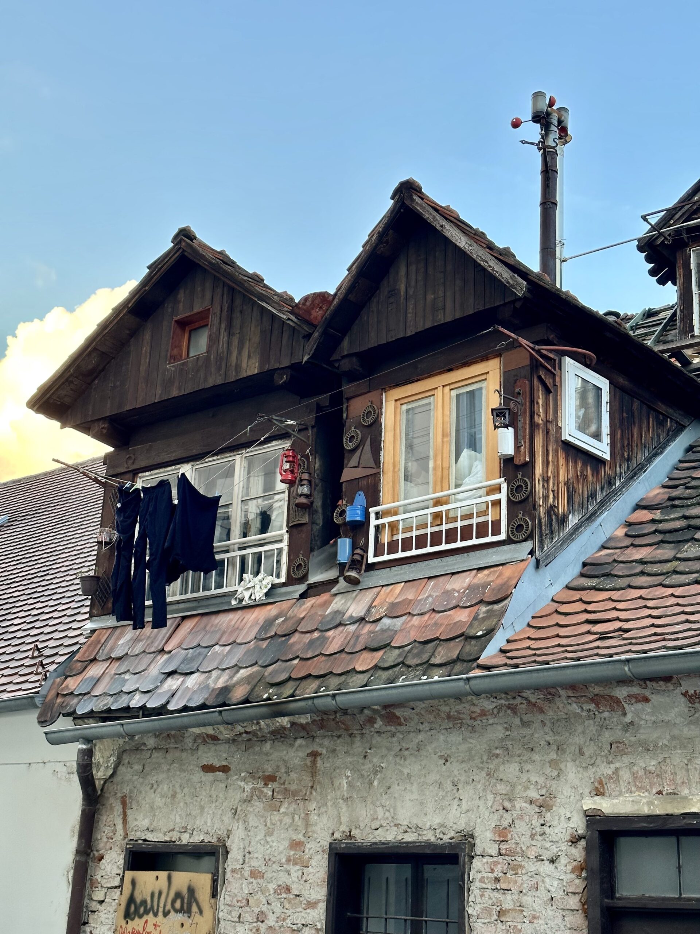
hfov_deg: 30.3
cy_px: 467
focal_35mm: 48
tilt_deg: +19.2
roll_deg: -2.7
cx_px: 350
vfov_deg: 39.7
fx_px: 1294
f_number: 1.78
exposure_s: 1/179
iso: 64
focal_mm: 6.86
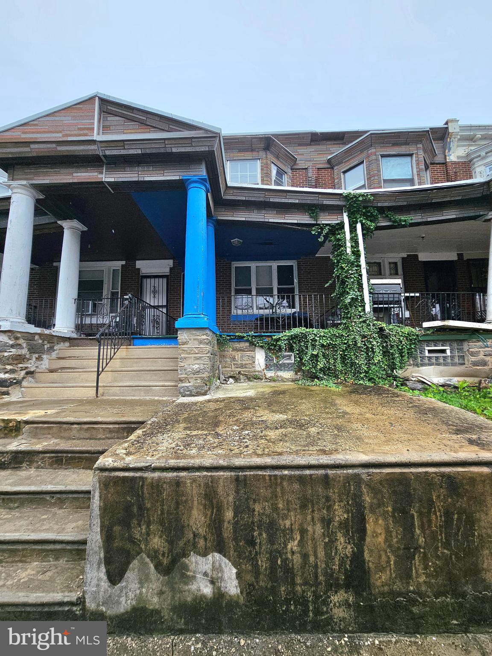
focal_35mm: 13
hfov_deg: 89.9
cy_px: 328
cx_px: 246
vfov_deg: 106.2
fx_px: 246
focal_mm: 2.2
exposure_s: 1/1000
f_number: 2.2
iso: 50
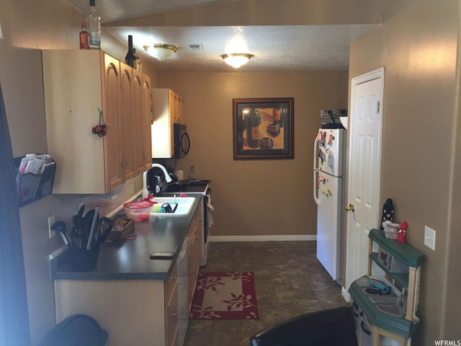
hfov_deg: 61.7
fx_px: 386
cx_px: 230
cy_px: 173
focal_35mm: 29
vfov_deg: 48.2
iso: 125
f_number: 2.2
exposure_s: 1/30
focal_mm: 4.15
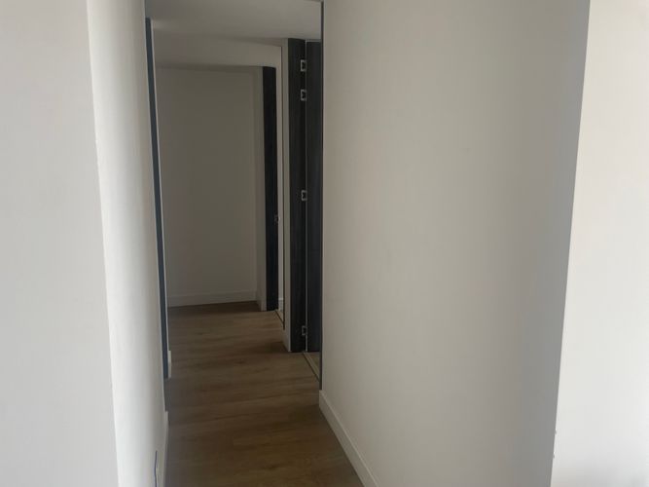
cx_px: 324
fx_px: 487
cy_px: 244
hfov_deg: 67.3
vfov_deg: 53.0
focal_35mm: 26
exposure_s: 1/121
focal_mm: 4.2
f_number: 1.6
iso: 64
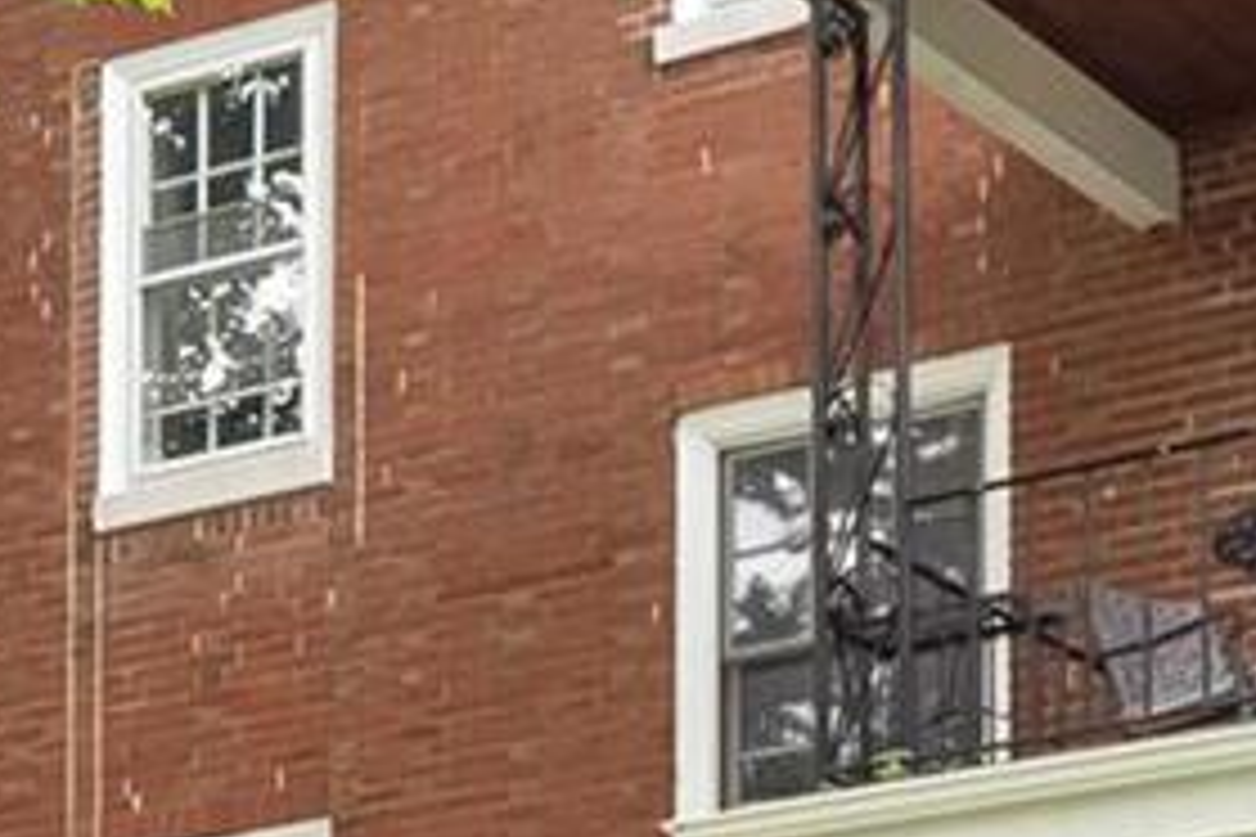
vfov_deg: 10.6
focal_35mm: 126
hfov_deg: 16.1
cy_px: 1161
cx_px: 257
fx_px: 4396
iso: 400
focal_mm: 11
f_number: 8
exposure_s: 1/80
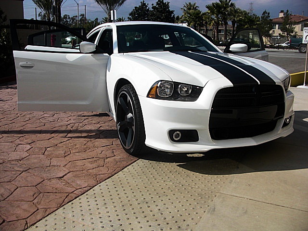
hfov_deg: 51.4
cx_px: 154
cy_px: 116
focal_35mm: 36
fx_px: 320
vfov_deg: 39.7
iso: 50
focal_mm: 6.3
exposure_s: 1/250
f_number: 7.9
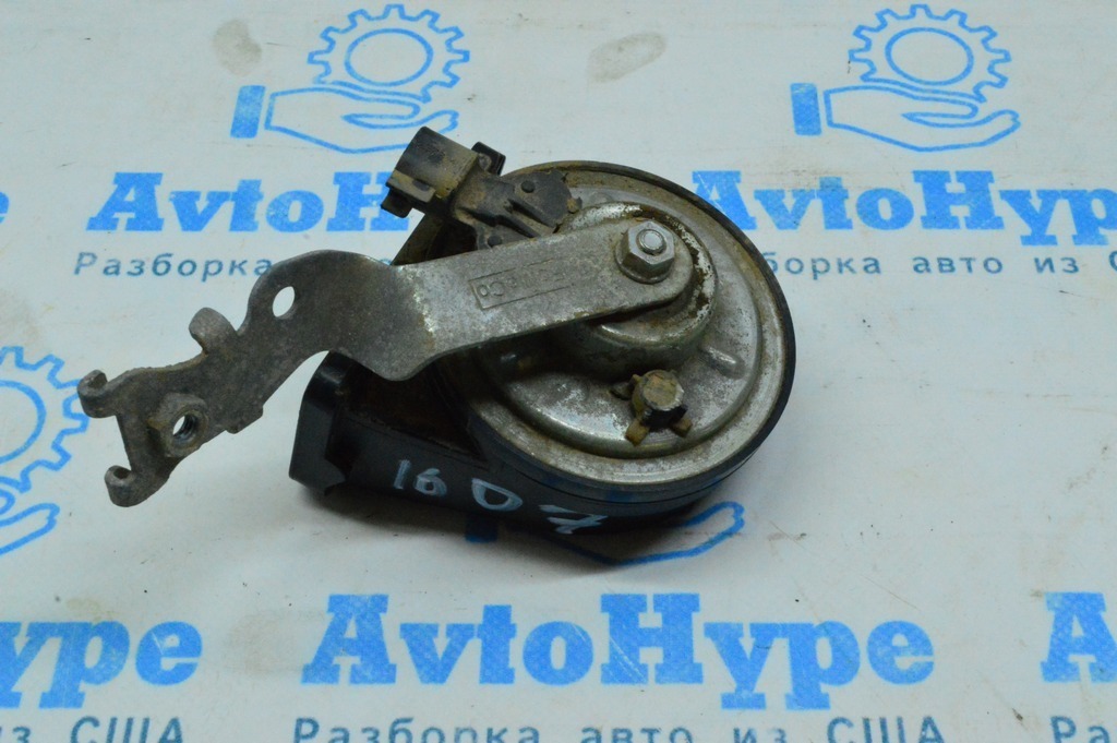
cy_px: 372
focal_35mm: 51
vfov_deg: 26.4
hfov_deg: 38.9
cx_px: 558
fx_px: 1581
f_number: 29
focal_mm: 34
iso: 6400
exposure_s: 1/40
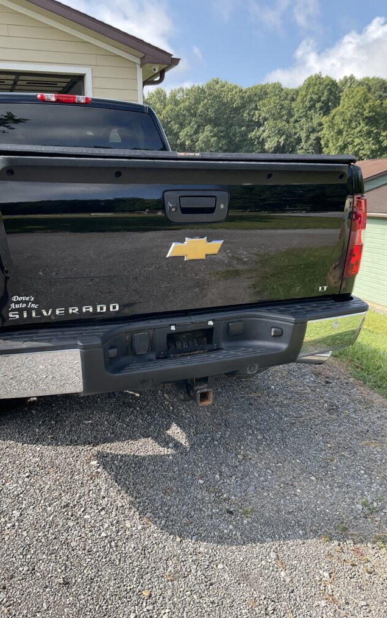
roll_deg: +0.7
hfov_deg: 40.5
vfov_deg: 61.2
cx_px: 167
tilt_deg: -11.7
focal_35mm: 31
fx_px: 523
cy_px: 309
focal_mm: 3
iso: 16
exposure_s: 1/370
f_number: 1.8
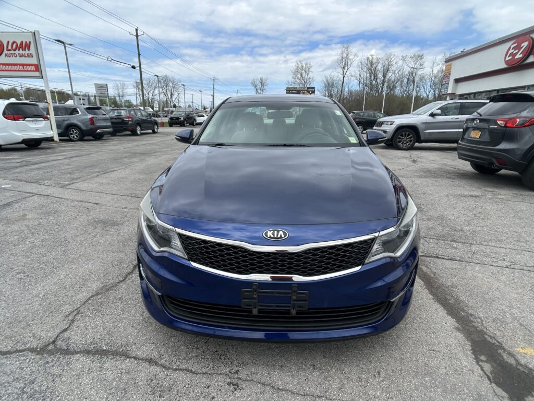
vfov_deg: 53.1
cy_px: 200
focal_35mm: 26
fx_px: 401
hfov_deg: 67.3
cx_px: 267
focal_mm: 5.7
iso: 50
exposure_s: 1/2994
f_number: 1.5
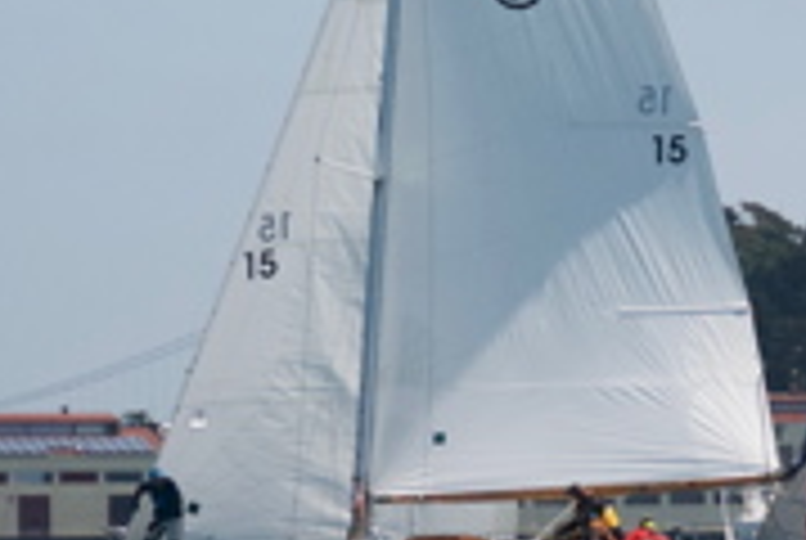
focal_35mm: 515
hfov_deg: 4.0
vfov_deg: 2.7
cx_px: 1214
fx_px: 11541
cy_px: 135
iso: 800
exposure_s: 1/4000
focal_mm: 105
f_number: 5.6
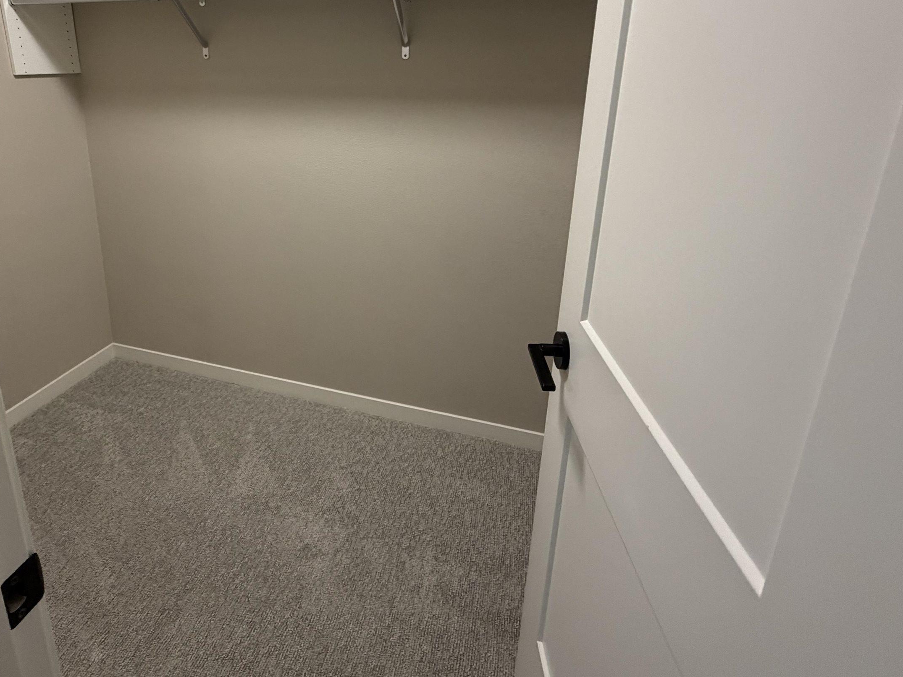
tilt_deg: -16.3
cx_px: 364
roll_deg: -0.9
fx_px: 522
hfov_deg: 80.8
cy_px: 214
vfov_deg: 63.9
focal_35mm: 20
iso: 320
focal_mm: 2.22
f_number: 2.2
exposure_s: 1/120
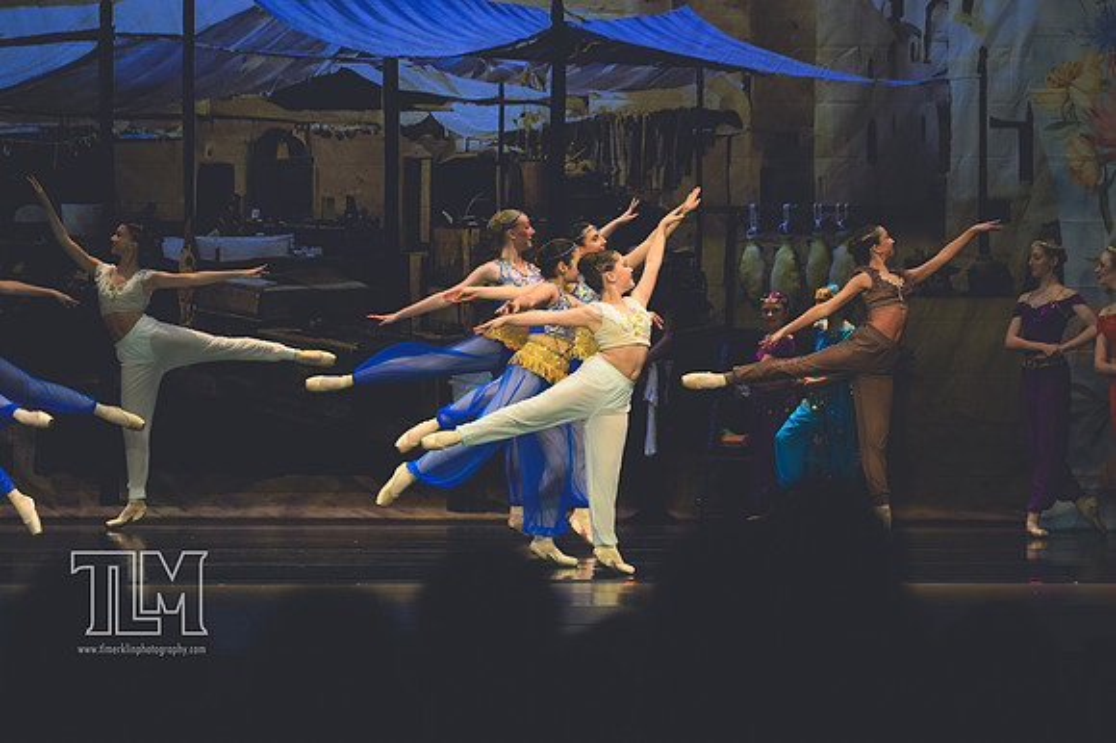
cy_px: 372
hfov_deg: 11.4
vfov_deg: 7.6
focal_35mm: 180
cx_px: 558
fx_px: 5577
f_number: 2.8
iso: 800
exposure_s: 1/500
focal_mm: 120
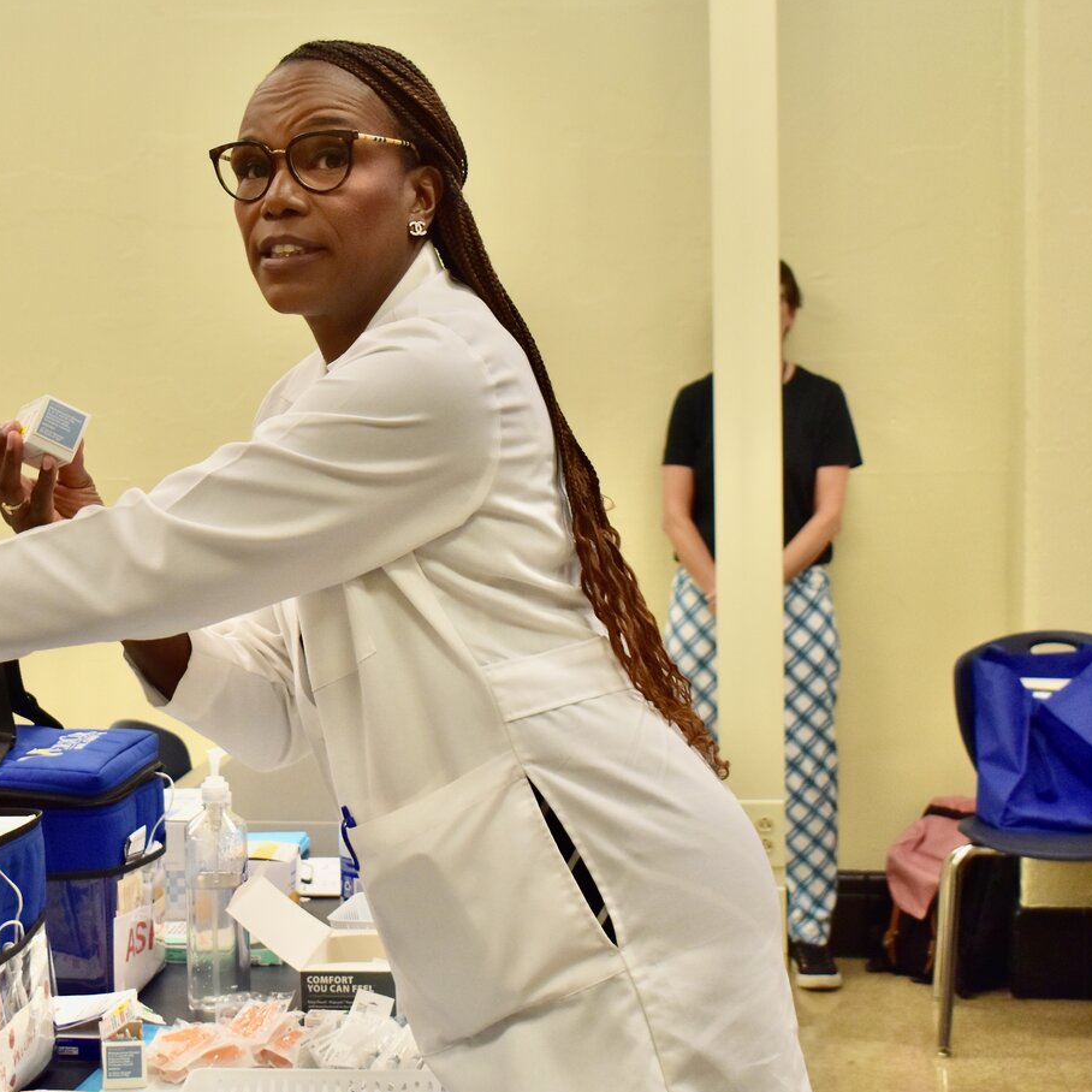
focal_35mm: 74
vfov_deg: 23.5
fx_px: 2630
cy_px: 518
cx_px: 278
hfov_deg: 23.2
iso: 800
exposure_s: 1/160
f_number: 4.5
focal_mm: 35
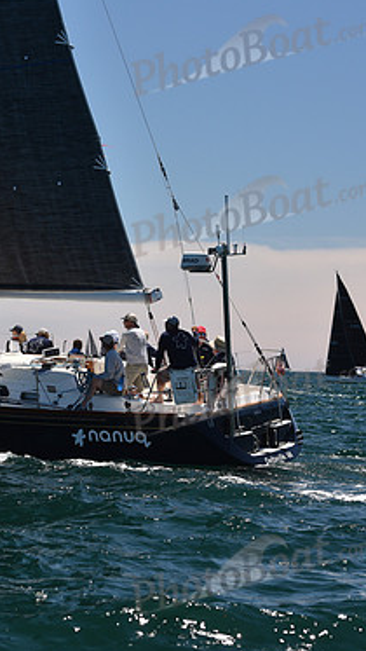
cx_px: 42
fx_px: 1966
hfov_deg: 10.6
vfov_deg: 18.8
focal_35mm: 114
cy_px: 327
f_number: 5.6
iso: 250
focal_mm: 70
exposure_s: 1/800
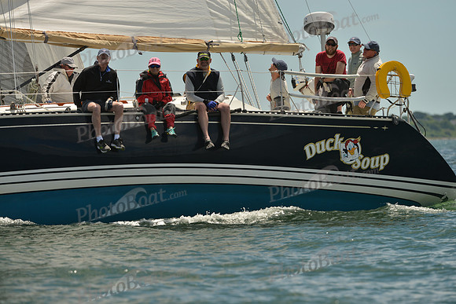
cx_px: 228
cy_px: 152
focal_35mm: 340
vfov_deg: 4.0
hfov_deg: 6.1
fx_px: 4307
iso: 200
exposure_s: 1/1000
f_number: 6.3
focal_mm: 340
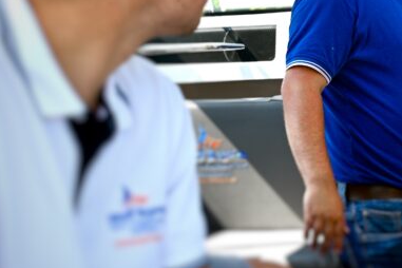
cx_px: 384
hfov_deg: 17.7
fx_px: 1262
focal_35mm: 113
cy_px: 101
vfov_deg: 12.1
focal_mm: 42
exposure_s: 1/250
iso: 100
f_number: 5
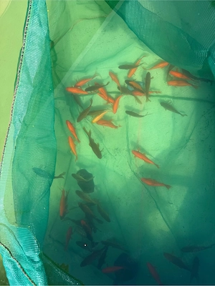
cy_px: 143
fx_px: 199
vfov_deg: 71.6
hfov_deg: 56.8
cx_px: 108
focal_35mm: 24
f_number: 1.78
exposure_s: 1/1553
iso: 80
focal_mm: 6.76
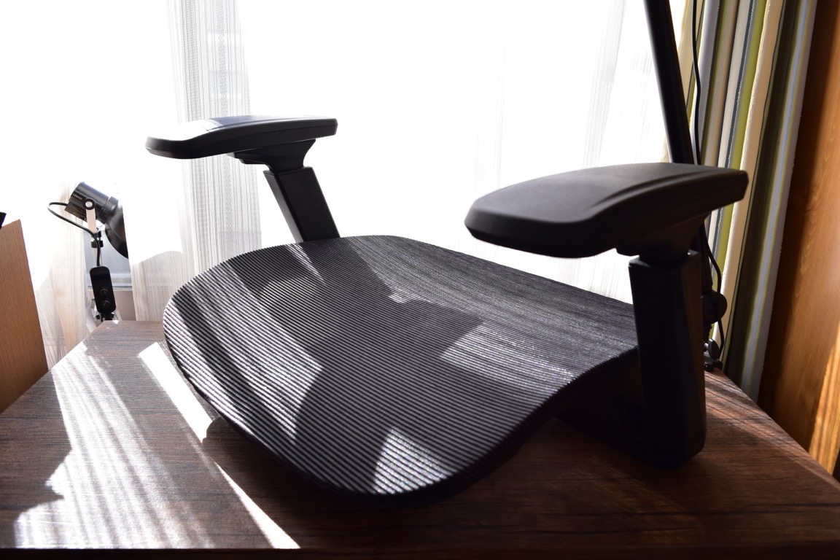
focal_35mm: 27
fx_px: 630
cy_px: 280
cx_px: 420
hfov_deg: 67.4
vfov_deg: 47.9
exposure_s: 1/1250
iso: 400
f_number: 5.6
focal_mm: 18
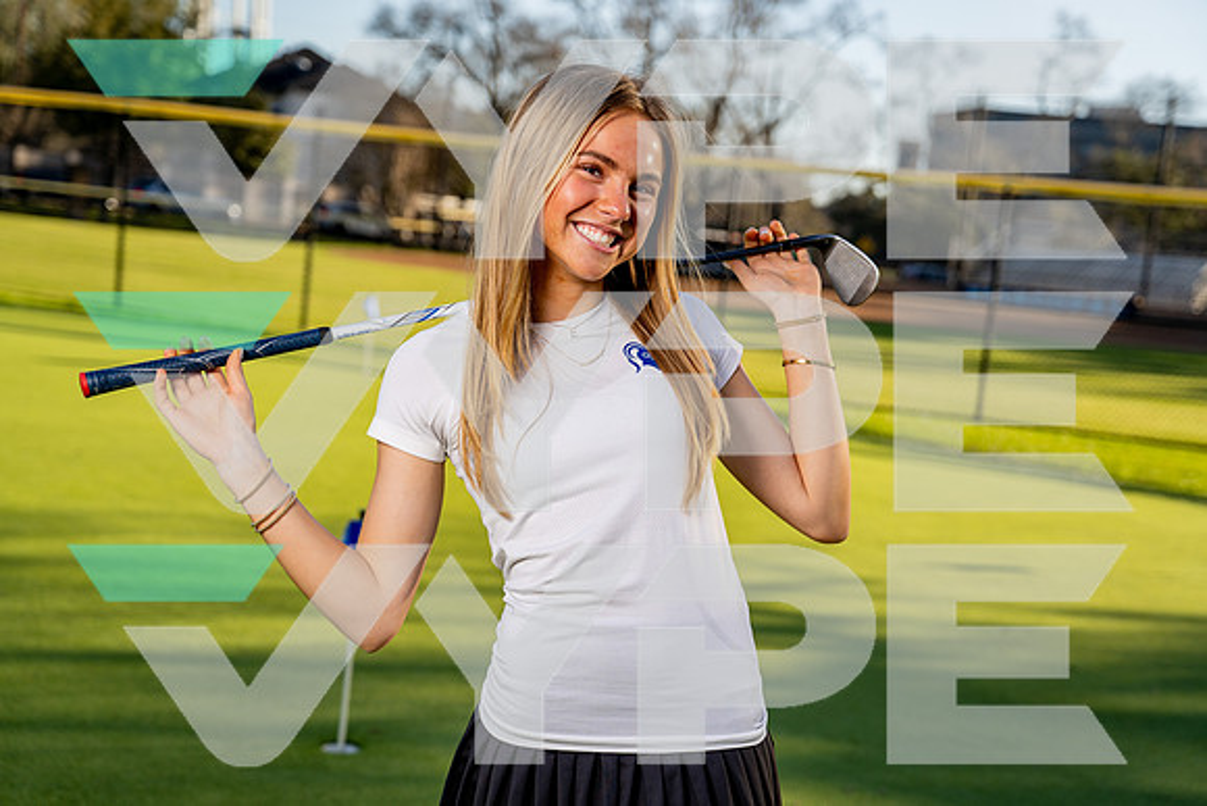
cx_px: 604
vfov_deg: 23.4
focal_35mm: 58
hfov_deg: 34.5
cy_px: 403
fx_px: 1945
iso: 100
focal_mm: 58
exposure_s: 1/800
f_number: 4
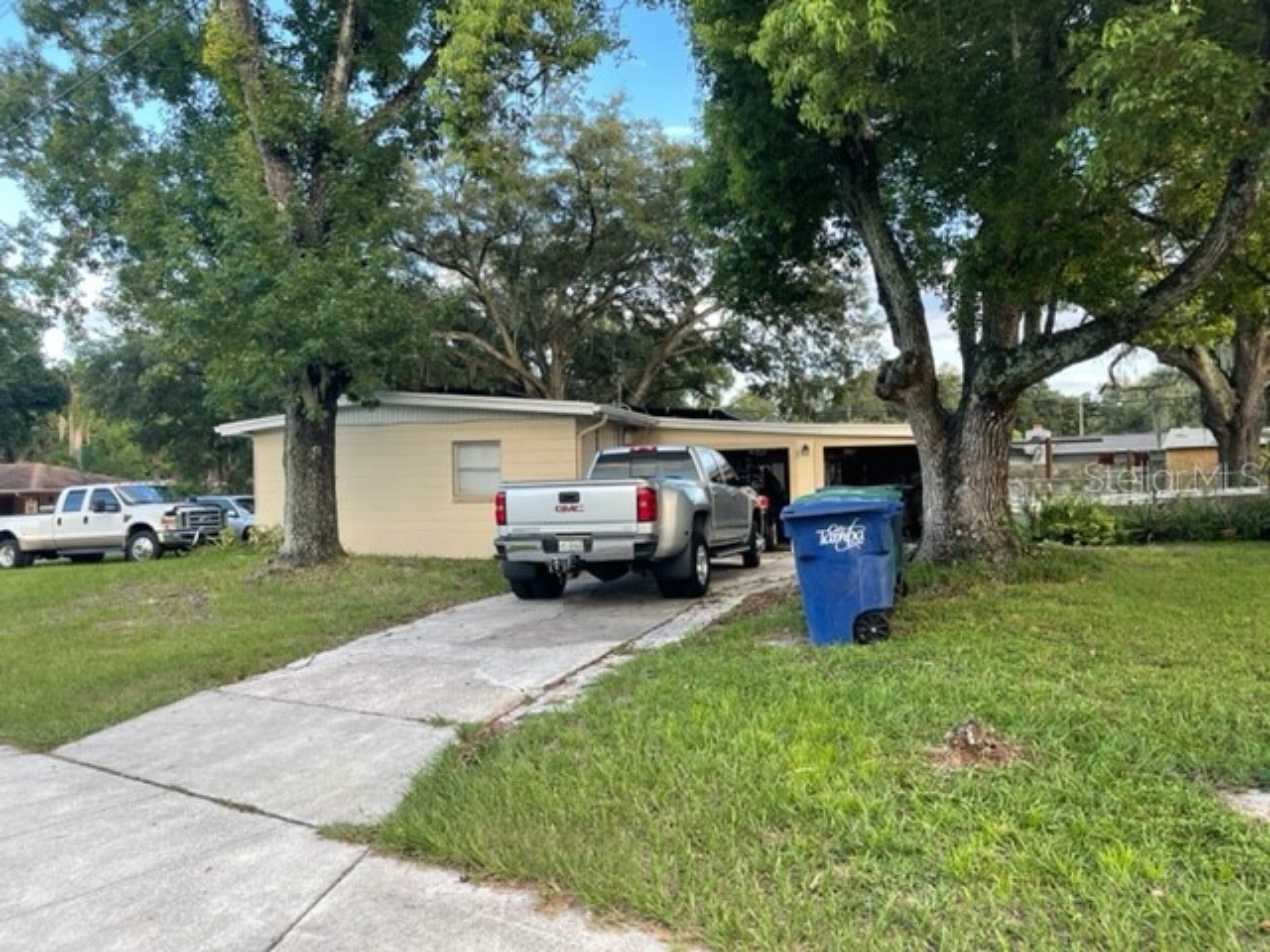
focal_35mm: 26
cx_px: 635
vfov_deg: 53.1
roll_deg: +0.8
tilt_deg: -1.3
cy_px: 476
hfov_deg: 67.3
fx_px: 954
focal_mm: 5.1
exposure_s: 1/126
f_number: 1.6
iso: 32
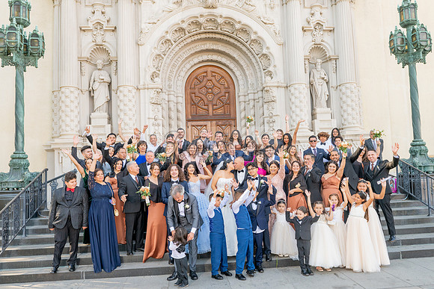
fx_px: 362
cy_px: 151
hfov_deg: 61.9
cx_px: 221
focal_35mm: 30
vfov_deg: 43.6
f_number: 5.6
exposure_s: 1/200
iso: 400
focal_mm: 24
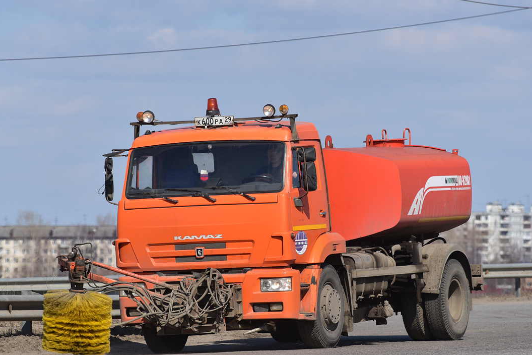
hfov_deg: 7.3
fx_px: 4197
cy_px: 189
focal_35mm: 284
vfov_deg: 4.8
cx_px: 236
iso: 200
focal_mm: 250
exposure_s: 1/1000
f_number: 7.1
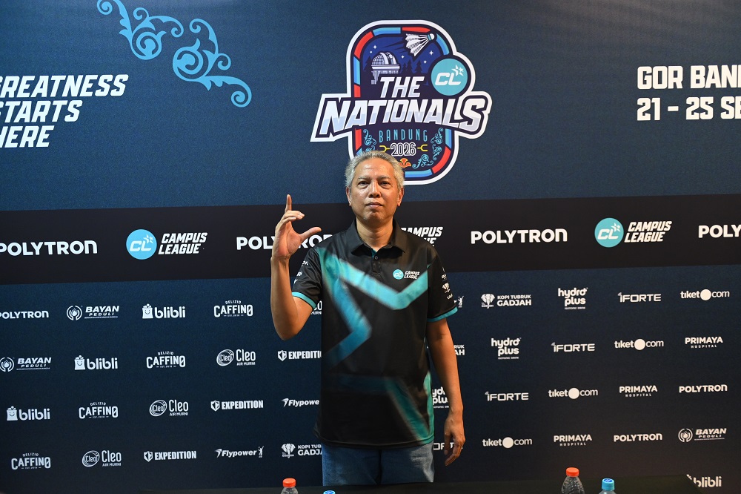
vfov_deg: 36.8
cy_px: 247
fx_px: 741
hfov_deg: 53.1
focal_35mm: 36
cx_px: 370
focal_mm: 36
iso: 1600
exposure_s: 1/60
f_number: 2.8
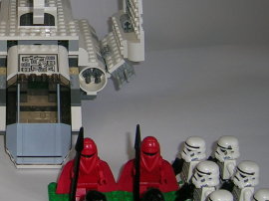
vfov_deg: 17.7
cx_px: -16
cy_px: 72
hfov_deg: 22.4
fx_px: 644
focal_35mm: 83
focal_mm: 5.4
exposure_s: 1/60.1
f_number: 2.8
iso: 50
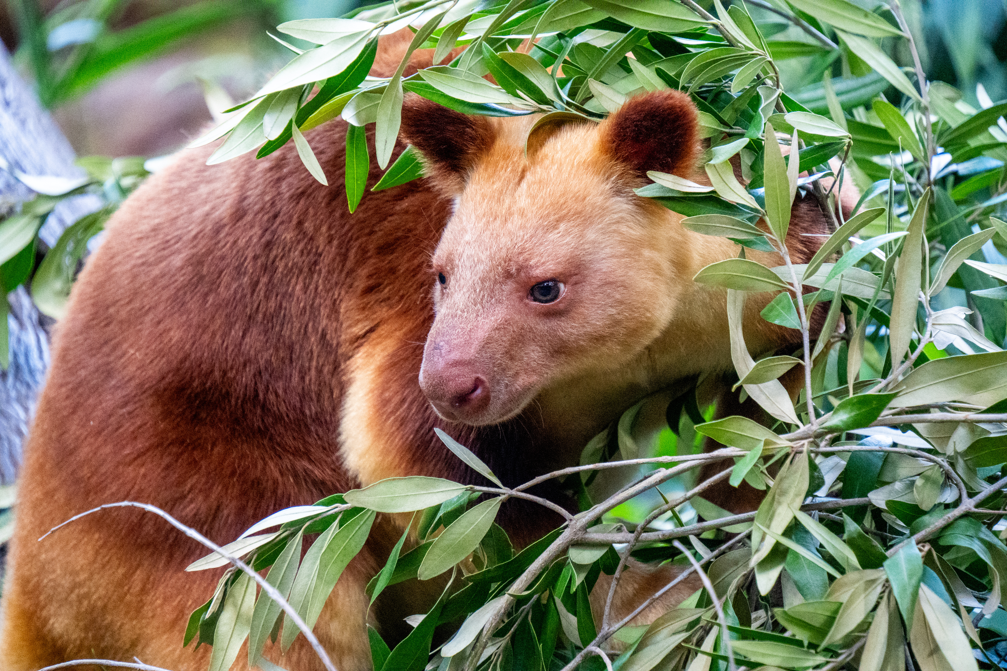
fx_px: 8769
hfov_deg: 6.6
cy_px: 336
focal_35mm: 314
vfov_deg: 4.4
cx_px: 504
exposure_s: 1/400
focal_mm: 209
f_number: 6.3
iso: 6400
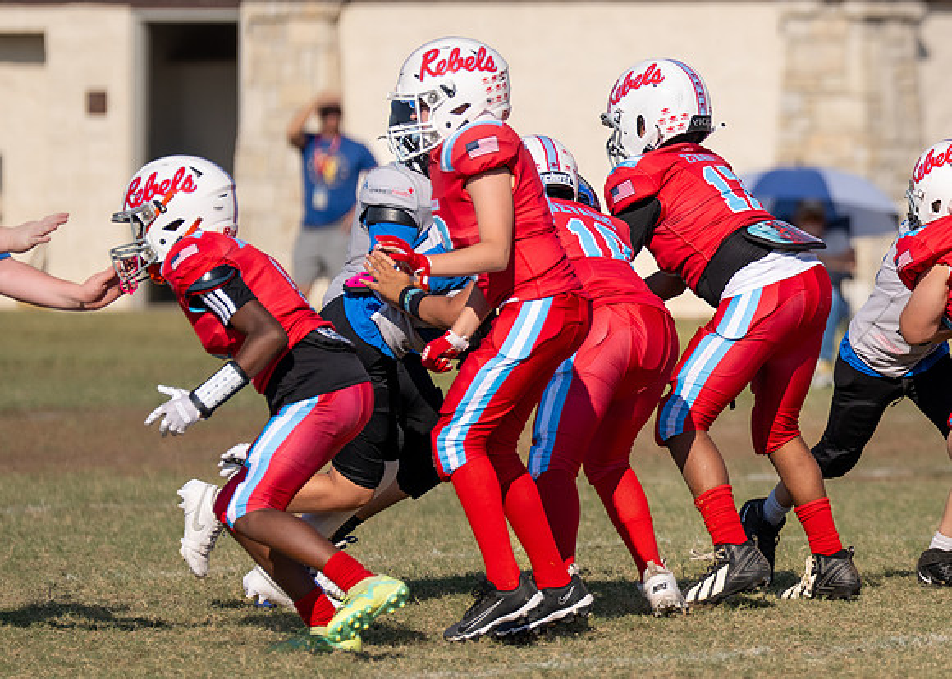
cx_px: 1016
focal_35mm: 424
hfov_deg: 4.7
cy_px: 310
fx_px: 11456
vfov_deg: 3.4
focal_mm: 200
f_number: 3.2
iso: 100
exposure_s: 1/3200
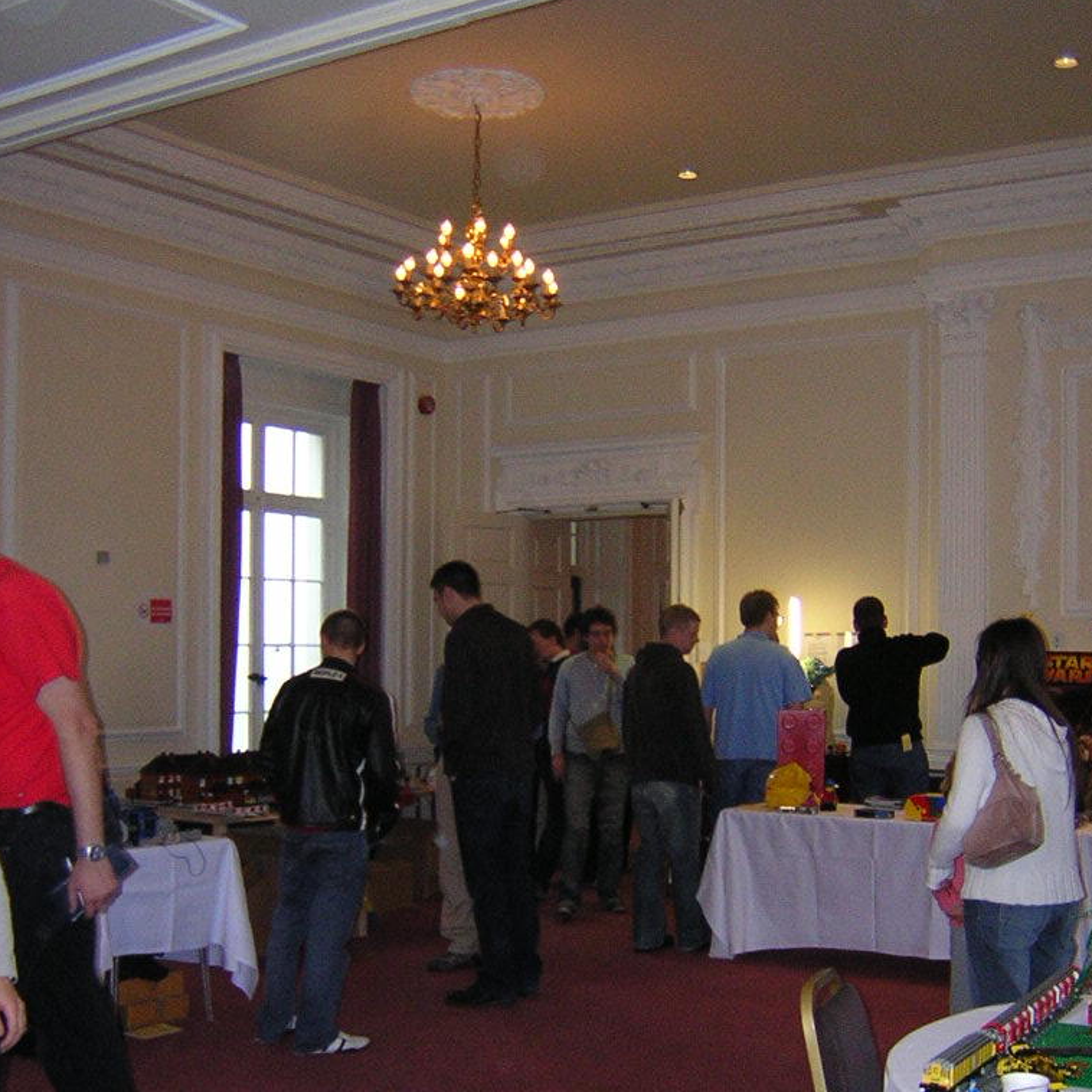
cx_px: 549
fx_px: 1535
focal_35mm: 43
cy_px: 654
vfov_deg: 39.0
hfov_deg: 39.2
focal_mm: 4.7
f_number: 2.6
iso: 400
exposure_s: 1/60.1
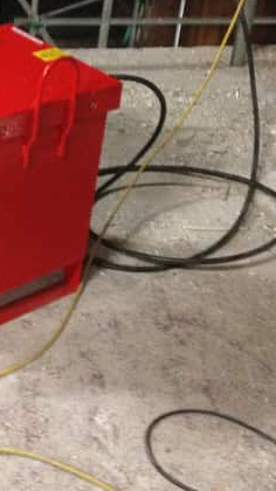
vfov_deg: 27.5
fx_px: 1003
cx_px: -12
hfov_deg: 15.3
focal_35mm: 77
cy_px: 203
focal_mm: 4.1
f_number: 2.4
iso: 400
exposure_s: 1/20
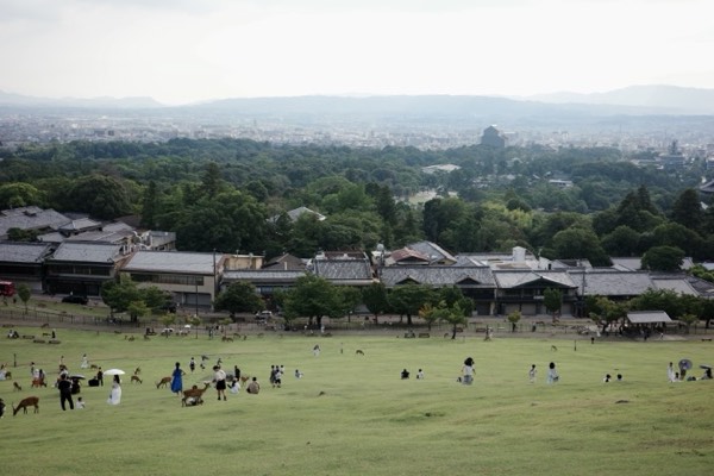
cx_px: 357
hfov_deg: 48.5
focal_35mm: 40
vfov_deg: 33.4
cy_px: 238
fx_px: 793
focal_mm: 26
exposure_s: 1/1000
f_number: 2.8
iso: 200
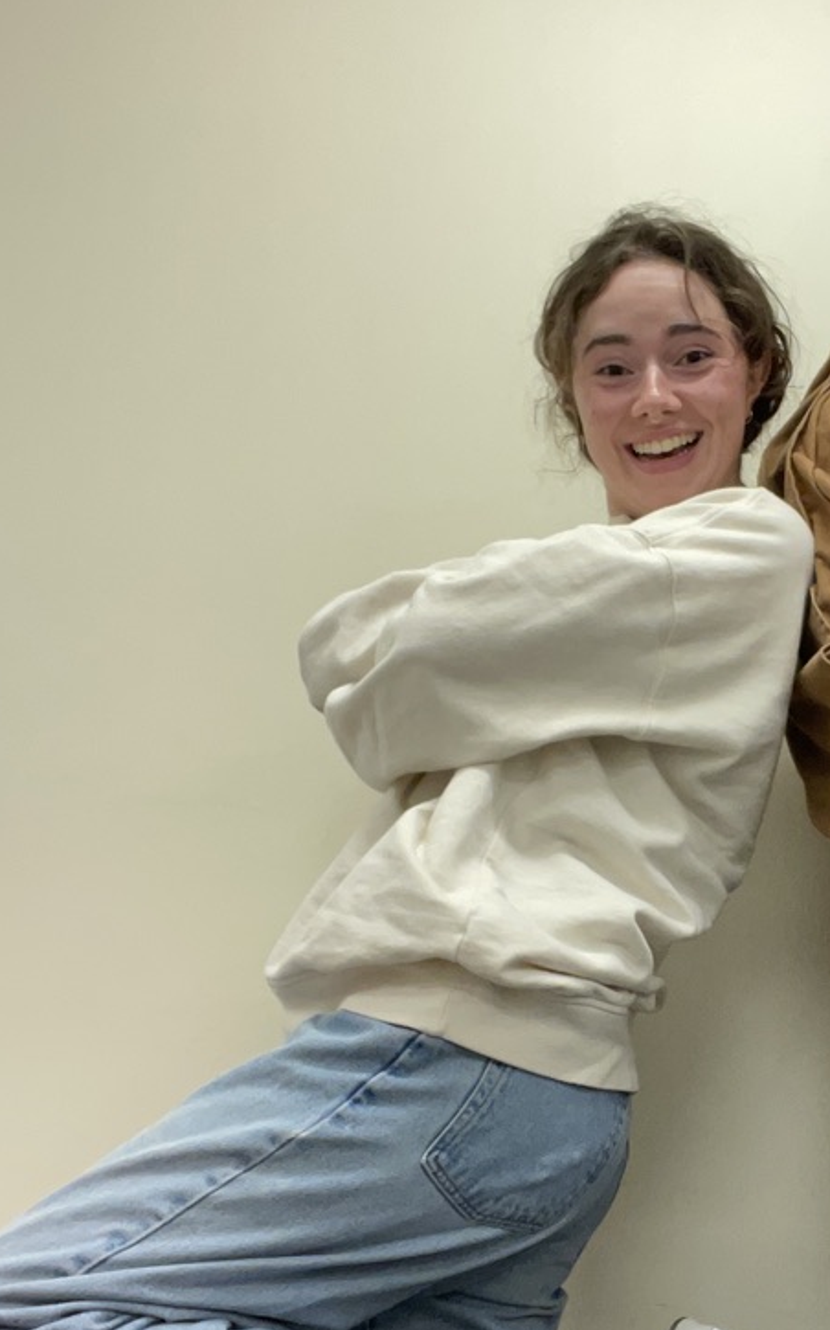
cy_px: 902
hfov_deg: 27.8
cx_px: 700
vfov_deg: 43.7
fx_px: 1630
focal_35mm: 45
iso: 200
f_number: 2.2
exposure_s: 1/60
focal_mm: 2.71
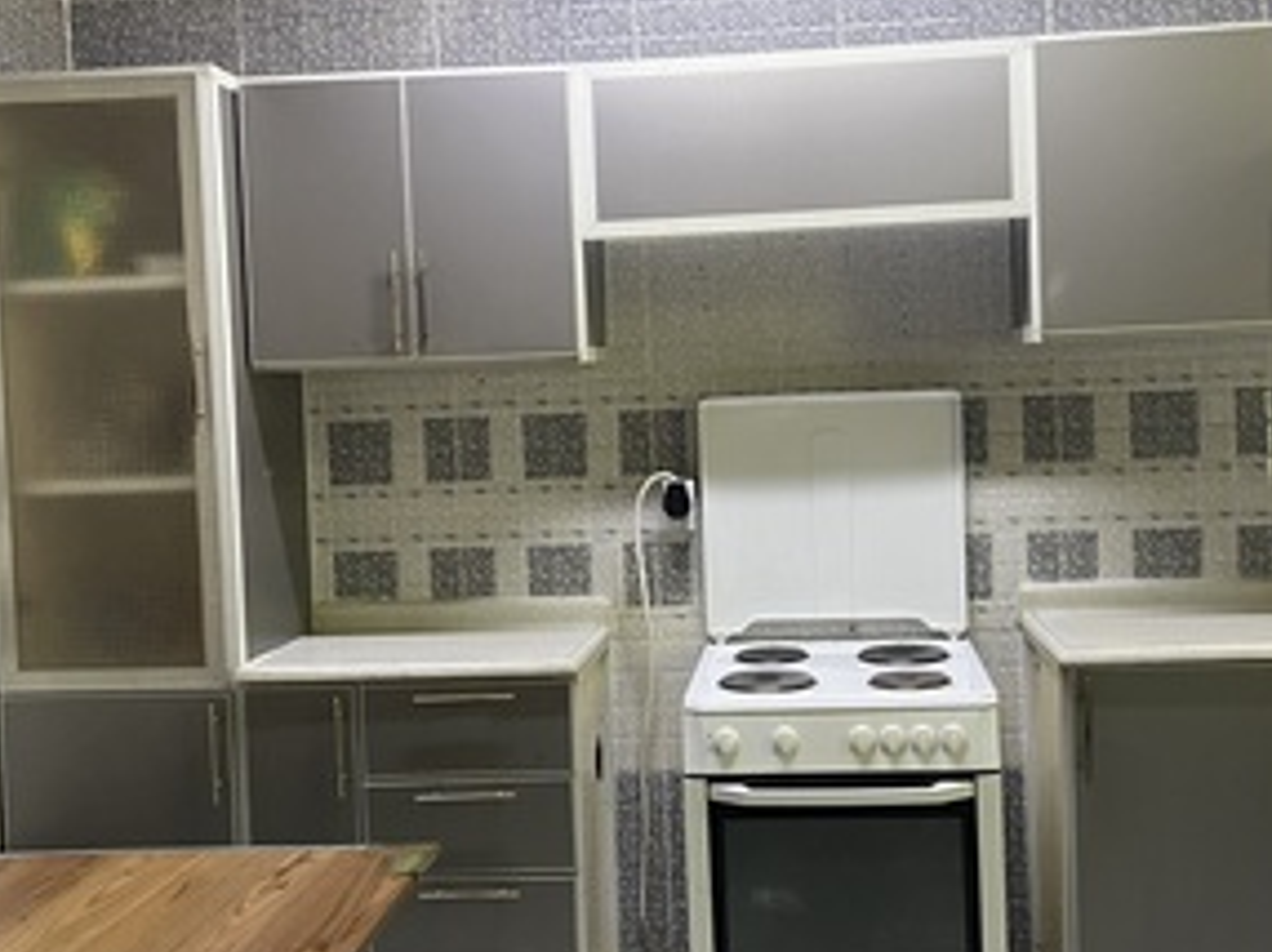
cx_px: 692
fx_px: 1469
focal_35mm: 40
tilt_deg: -2.8
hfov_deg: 46.8
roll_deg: +1.8
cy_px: 456
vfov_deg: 35.9
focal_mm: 5.1
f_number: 1.6
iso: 500
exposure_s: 1/60
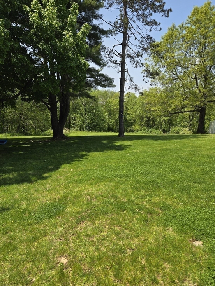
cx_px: 106
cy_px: 144
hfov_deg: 56.8
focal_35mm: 24
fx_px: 199
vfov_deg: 71.6
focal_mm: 5.4
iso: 25
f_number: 1.8
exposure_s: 1/1225
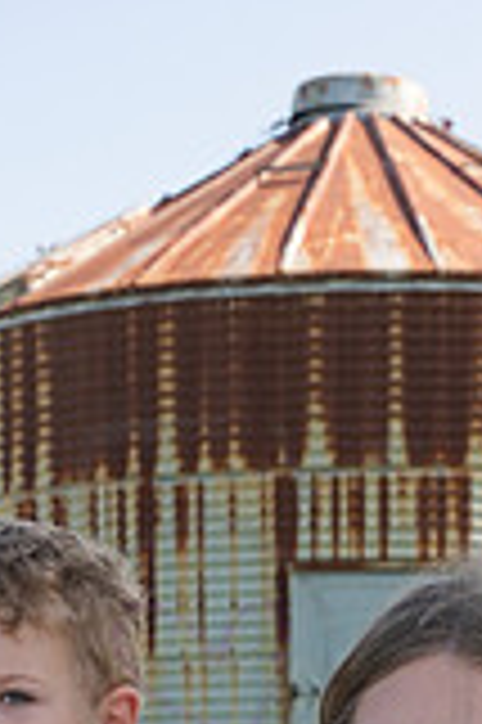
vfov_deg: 12.7
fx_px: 3039
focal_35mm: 151
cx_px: 225
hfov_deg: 9.1
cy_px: 1187
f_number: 9
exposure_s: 1/320
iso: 400
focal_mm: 42
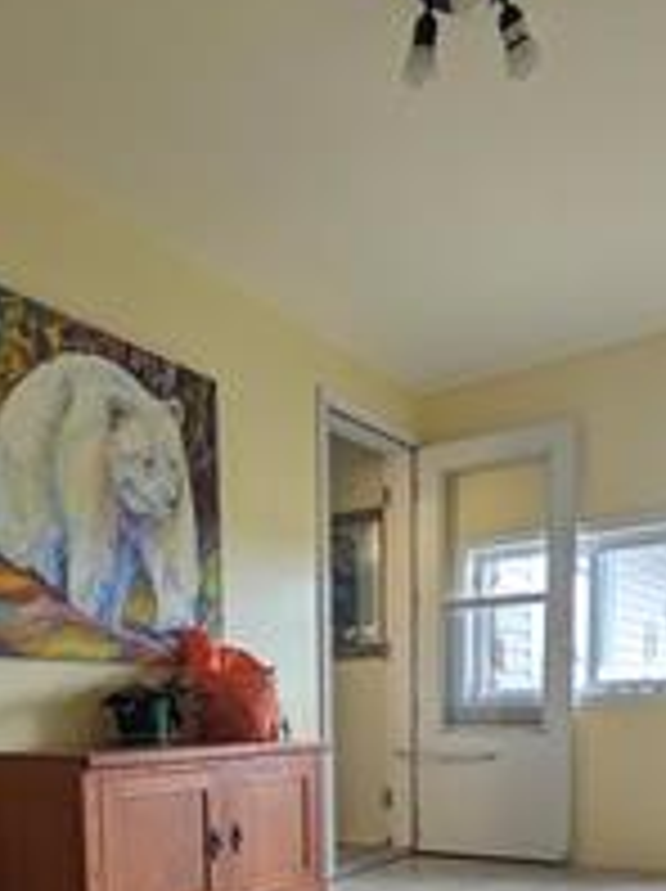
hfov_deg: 41.7
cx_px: 297
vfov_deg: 48.4
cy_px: 801
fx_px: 874
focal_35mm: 34
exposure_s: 1/120
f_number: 2.2
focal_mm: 1.83
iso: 157
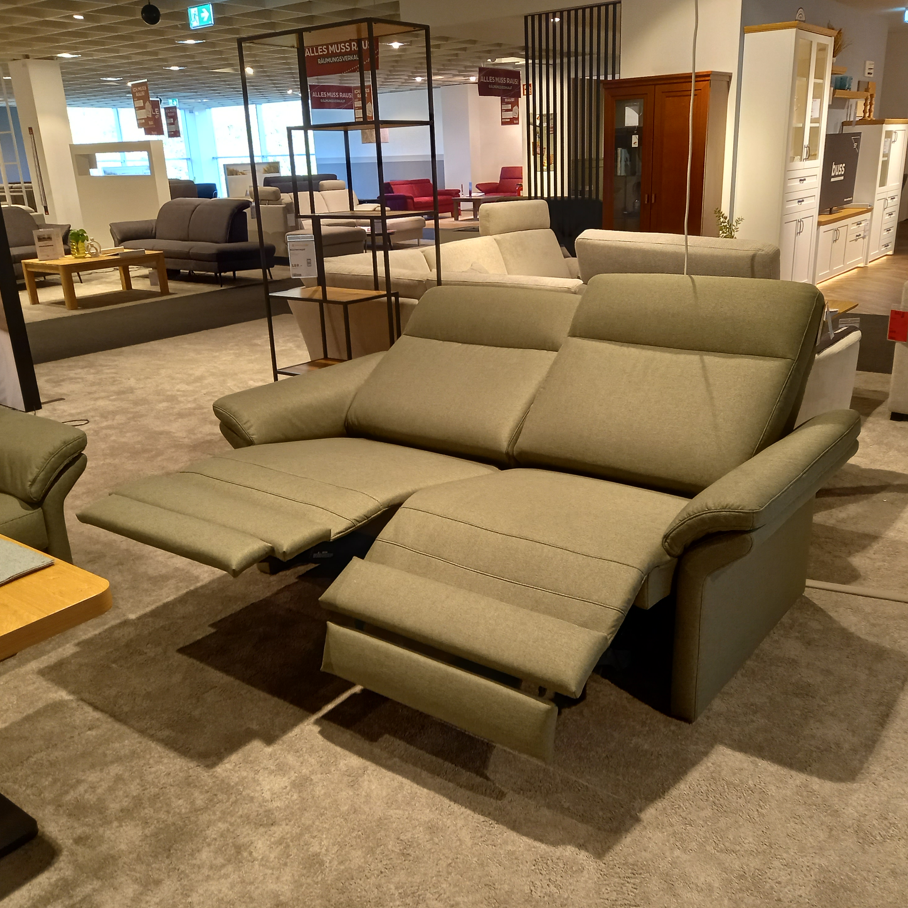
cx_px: 464
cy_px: 460
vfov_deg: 54.0
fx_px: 890
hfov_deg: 54.0
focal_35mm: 30
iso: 200
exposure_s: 1/50
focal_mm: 4.6
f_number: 2
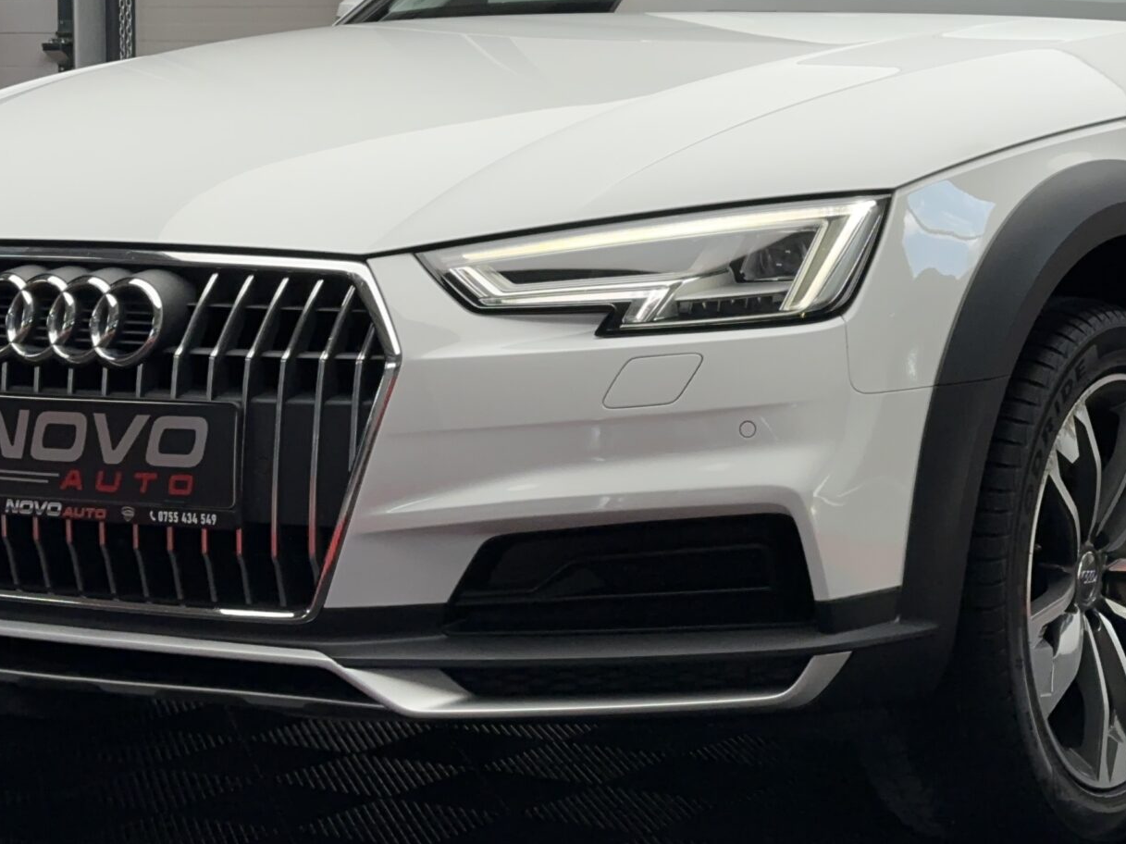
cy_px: 165
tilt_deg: -1.5
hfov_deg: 19.4
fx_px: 3284
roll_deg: -0.4
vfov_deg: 14.6
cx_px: 732
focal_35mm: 101
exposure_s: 1/270
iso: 64
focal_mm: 6.86
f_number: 1.78
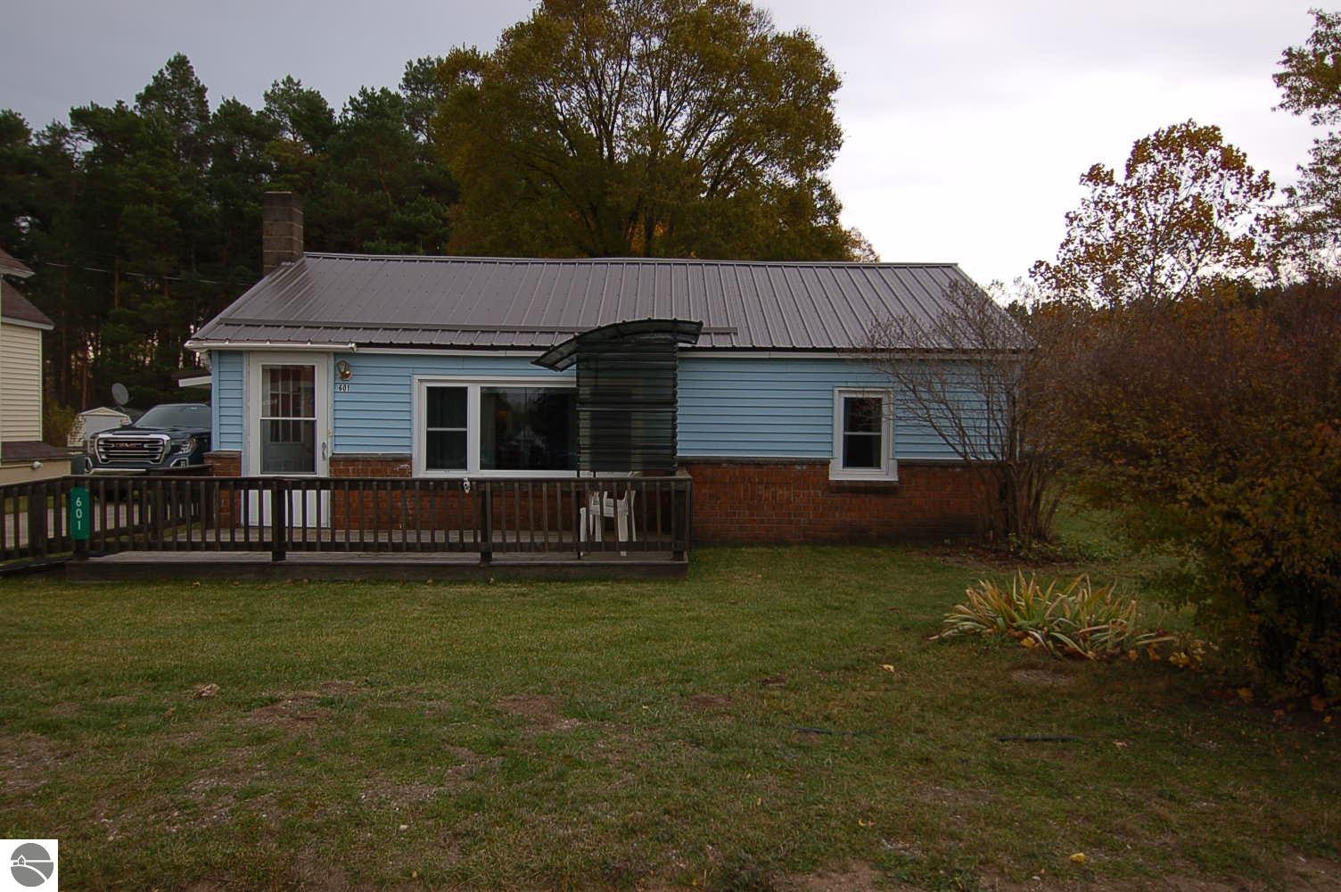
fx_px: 893
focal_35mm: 24
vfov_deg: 53.0
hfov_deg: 73.8
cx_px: 670
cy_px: 446
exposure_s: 1/250
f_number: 4
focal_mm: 16
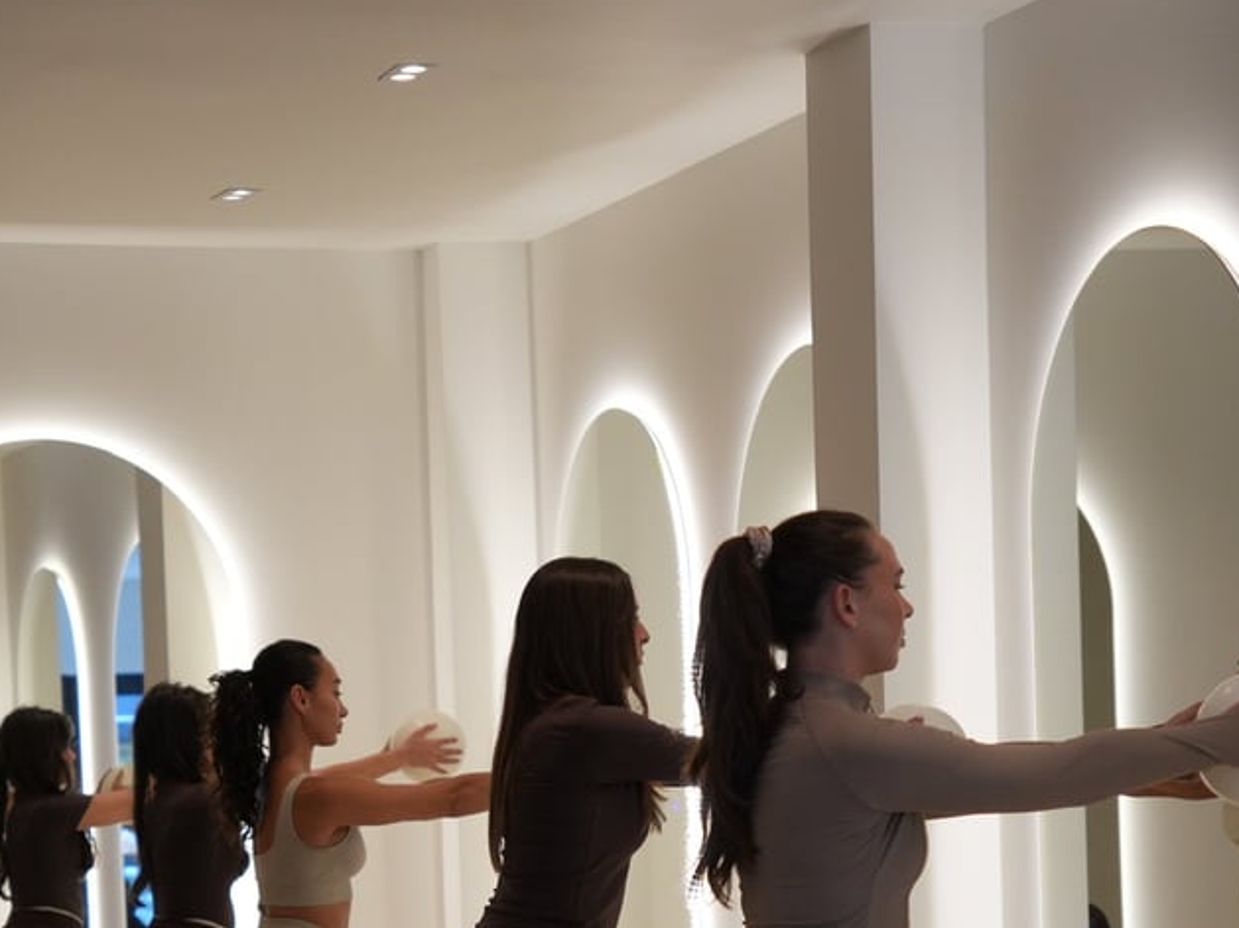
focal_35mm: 111
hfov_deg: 17.7
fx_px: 3980
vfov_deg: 13.1
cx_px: 554
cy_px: 889
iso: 800
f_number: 2.8
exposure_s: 1/320
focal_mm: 42.1
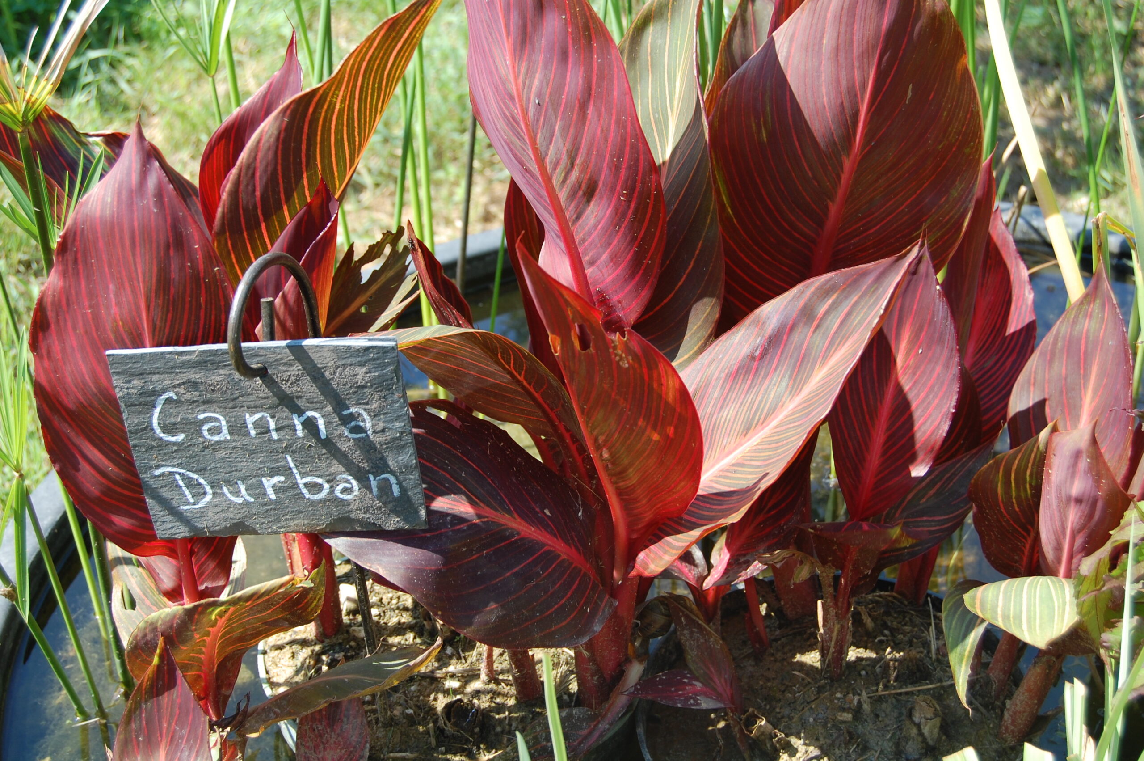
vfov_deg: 23.7
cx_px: 572
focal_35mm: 57
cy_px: 380
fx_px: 1810
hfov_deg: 35.1
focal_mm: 38
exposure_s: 1/160
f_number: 6.3
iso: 200
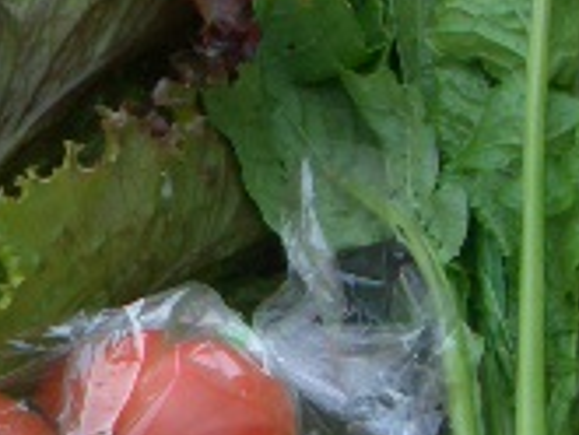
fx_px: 2276
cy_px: 239
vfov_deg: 10.9
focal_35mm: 136
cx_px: 414
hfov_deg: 14.5
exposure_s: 1/160
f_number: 2.6
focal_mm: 5.8
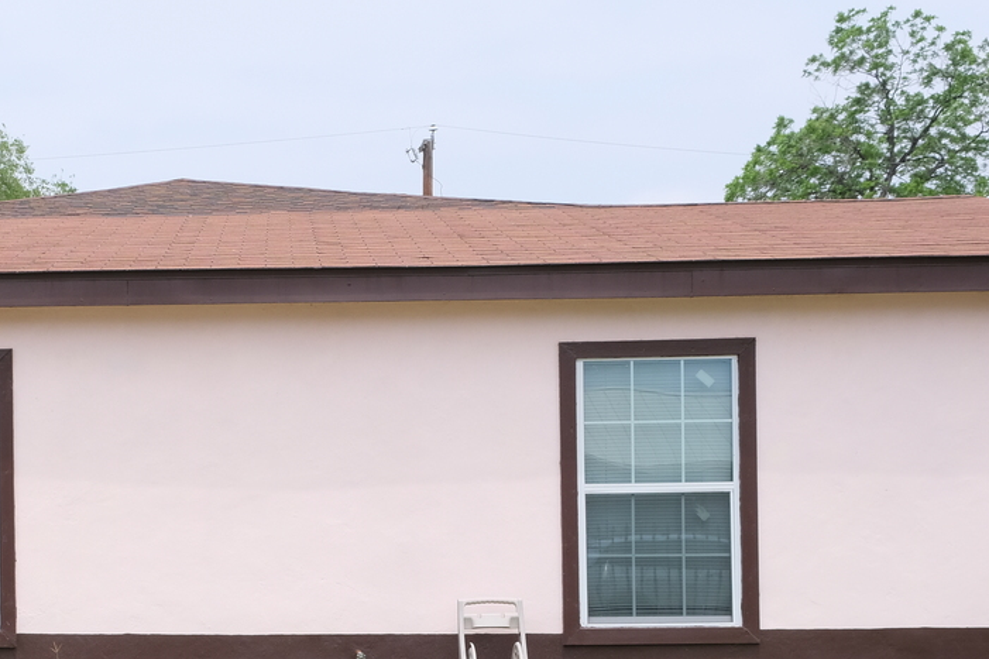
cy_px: 531
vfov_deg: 20.1
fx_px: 1840
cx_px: 121
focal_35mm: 67
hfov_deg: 29.0
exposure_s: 1/420
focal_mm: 19.6
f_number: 8
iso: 320
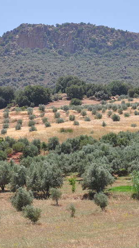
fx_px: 1029
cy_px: 124
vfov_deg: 13.7
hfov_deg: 7.7
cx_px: 95
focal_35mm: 157
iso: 200
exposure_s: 1/400
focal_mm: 66
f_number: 9
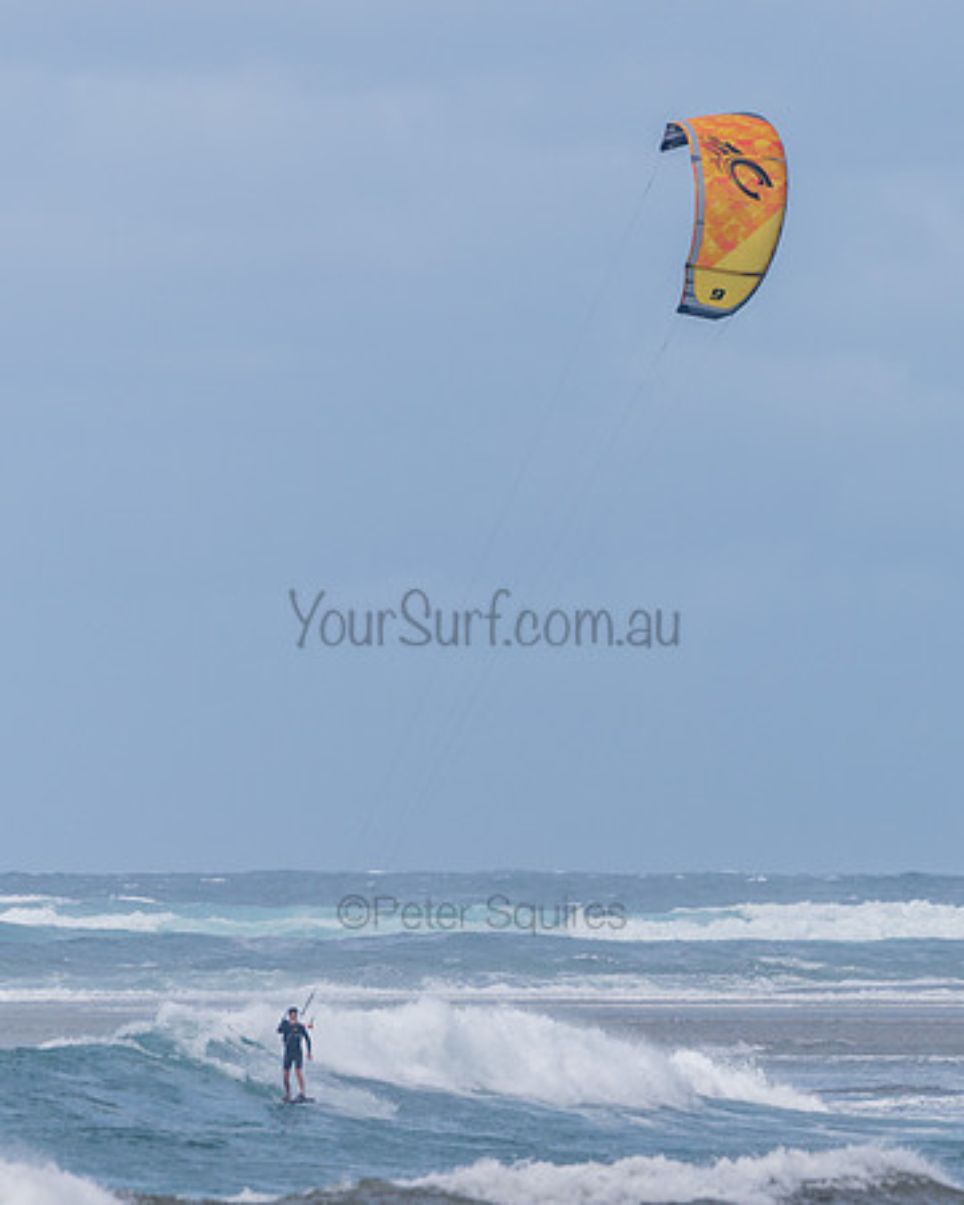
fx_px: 25418
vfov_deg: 2.7
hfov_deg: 2.2
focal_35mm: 713
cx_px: 712
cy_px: 632
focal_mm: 360
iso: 125
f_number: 5.6
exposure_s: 1/2000
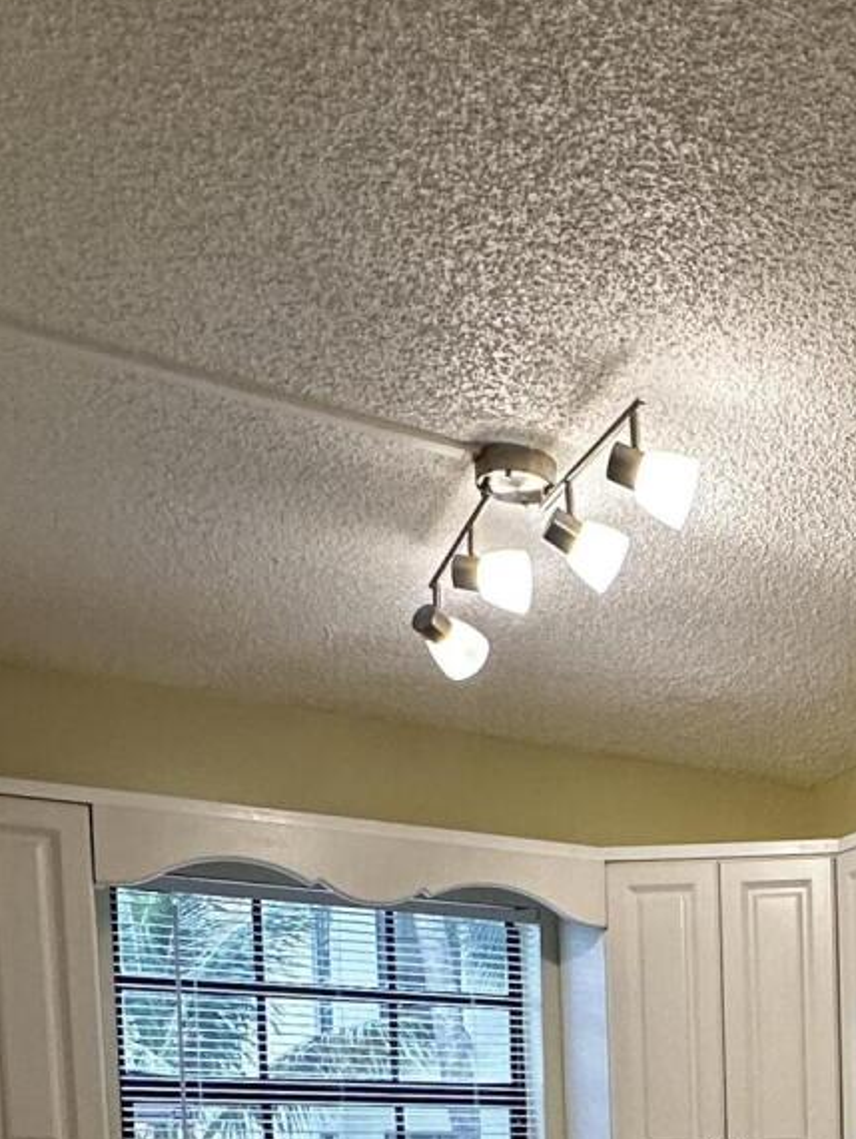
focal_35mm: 49
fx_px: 1614
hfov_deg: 26.1
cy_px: 1295
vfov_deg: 33.2
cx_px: 1064
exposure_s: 1/120
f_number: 2.2
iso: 200
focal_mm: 2.22
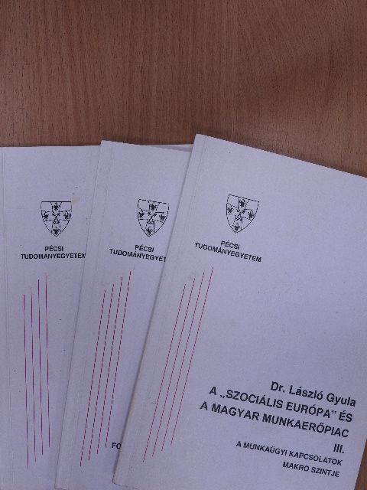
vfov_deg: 46.8
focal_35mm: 40
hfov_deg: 36.0
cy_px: 245
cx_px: 184
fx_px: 565
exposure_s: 1/80
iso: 140
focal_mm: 7.2
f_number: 3.8
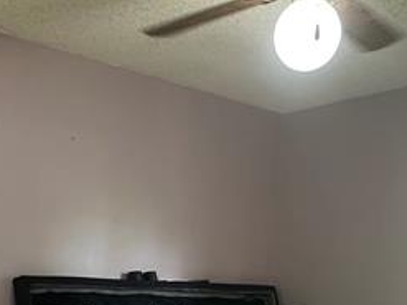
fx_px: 682
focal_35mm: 58
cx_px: 148
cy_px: 394
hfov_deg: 33.1
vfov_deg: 22.6
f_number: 2.2
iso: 200
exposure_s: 1/60
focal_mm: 2.22
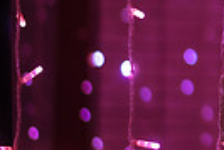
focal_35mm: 252
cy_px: 3
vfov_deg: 5.5
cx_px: 433
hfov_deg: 7.8
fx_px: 1570
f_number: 1.4
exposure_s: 1/320
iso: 2500
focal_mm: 58
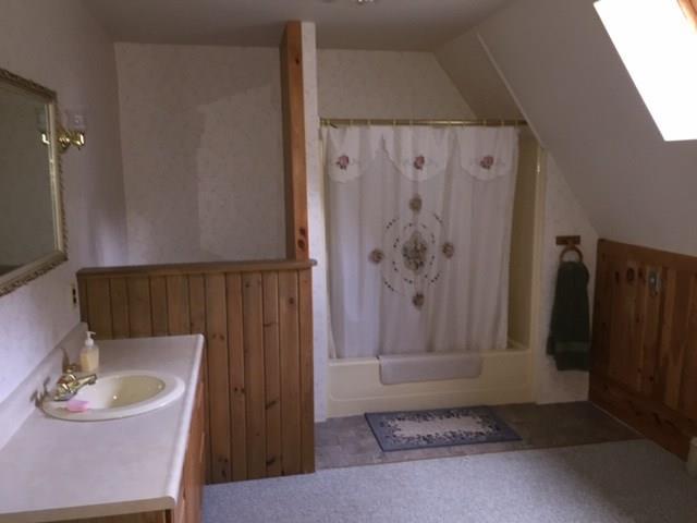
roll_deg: +1.7
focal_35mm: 29
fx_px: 584
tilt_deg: -9.4
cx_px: 348
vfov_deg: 48.2
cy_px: 262
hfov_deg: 61.7
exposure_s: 1/17
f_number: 2.2
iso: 160
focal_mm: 4.15
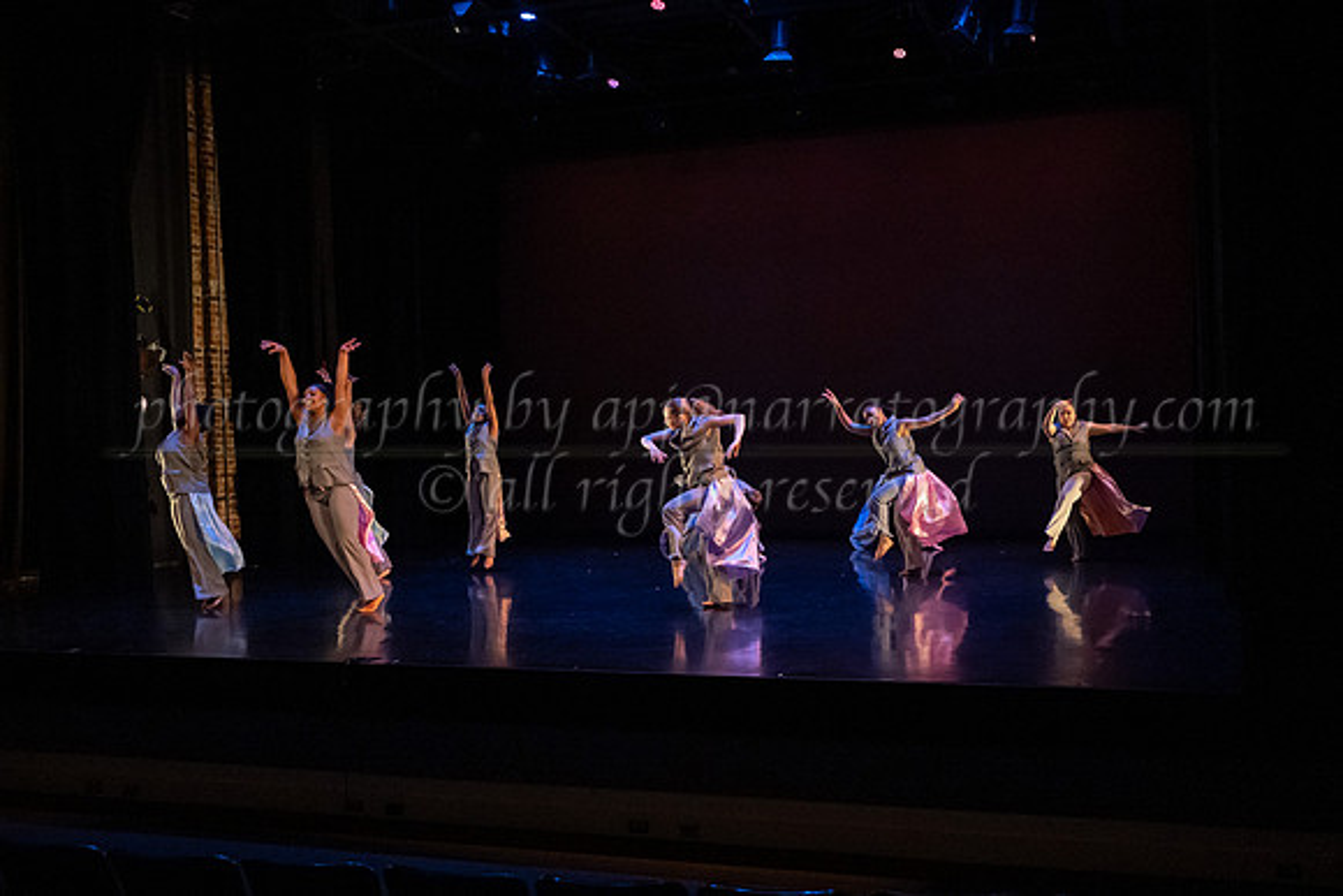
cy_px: 495
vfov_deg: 40.0
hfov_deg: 56.9
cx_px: 790
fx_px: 1230
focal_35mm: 33
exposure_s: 1/400
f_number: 4
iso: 6400
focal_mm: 28
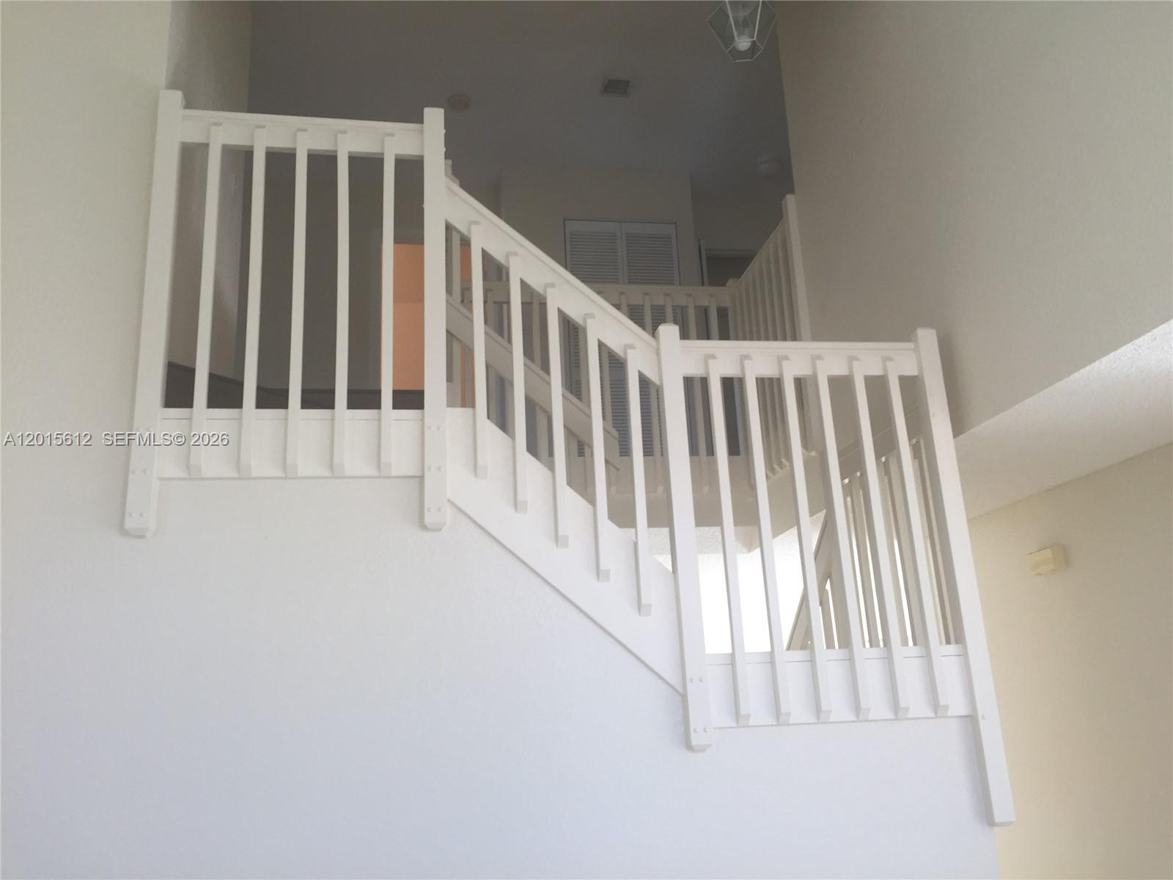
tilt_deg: +15.6
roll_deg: +1.4
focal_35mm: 29
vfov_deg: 48.2
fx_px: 983
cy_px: 440
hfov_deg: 61.7
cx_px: 586
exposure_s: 1/60
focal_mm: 4.15
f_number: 2.2
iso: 40
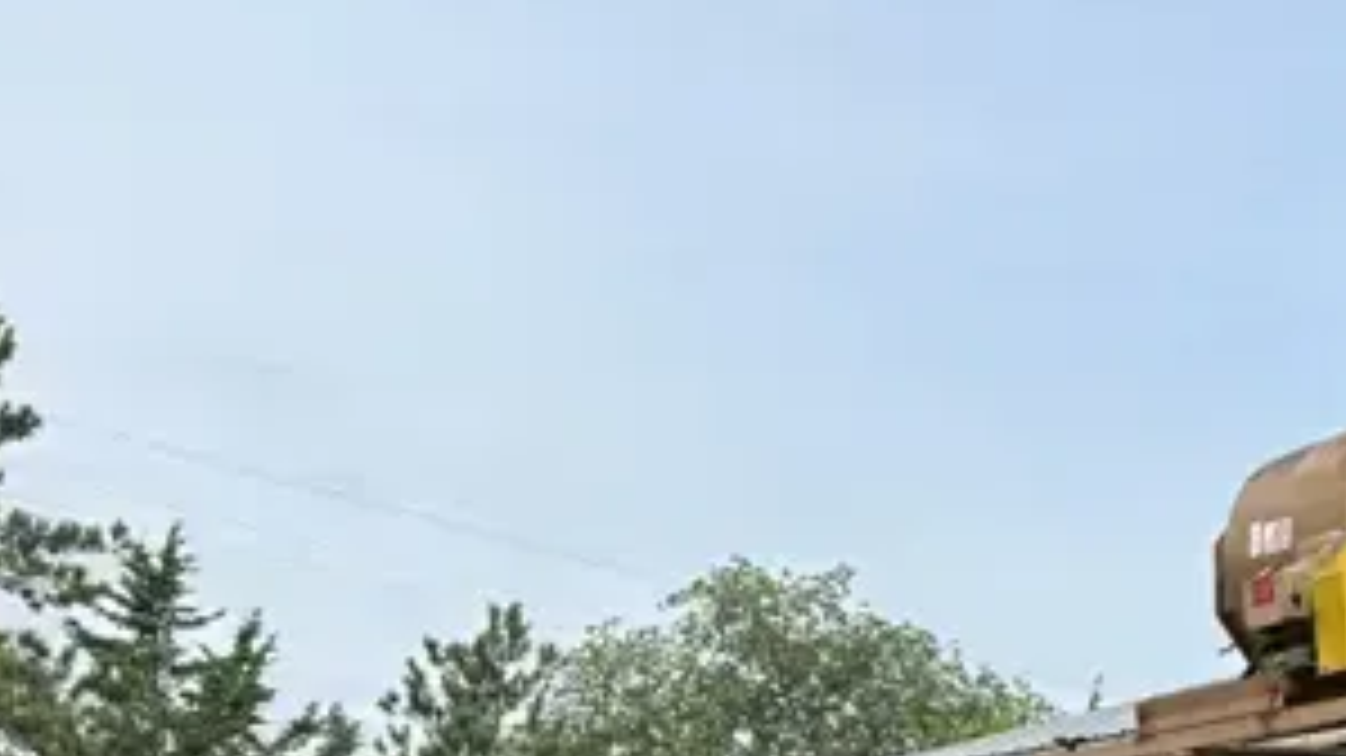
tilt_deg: +1.5
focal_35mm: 56
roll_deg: -1.4
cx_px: 1139
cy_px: 1022
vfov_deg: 19.5
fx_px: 1998
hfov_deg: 35.6
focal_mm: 6.86
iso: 80
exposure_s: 1/3472
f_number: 1.78
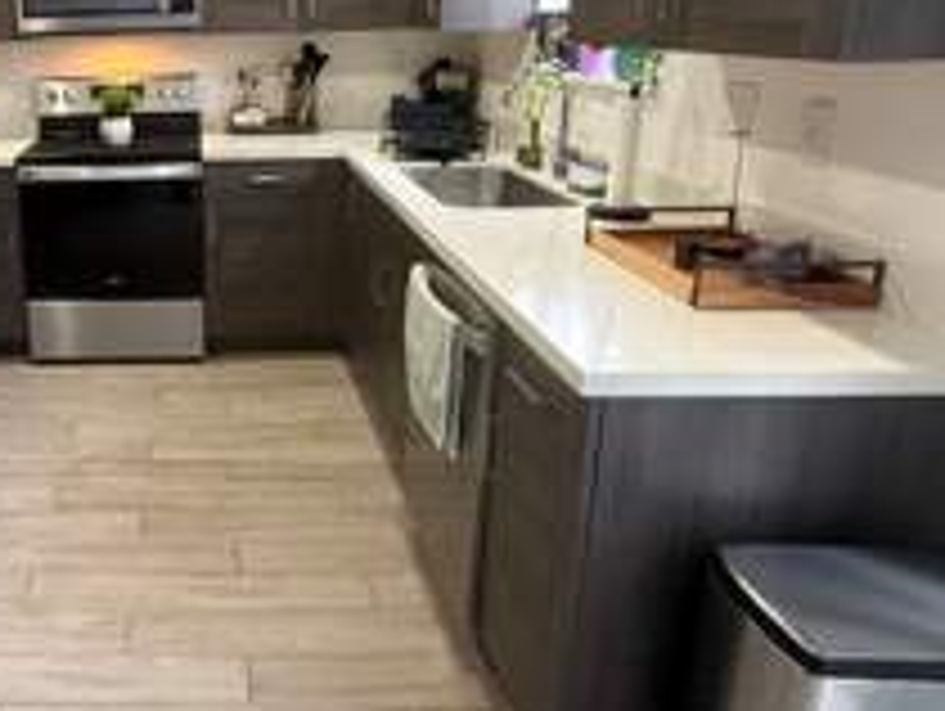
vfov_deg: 43.8
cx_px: 153
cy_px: 252
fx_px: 875
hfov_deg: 52.1
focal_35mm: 32
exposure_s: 1/60
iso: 320
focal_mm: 2.22
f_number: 2.2
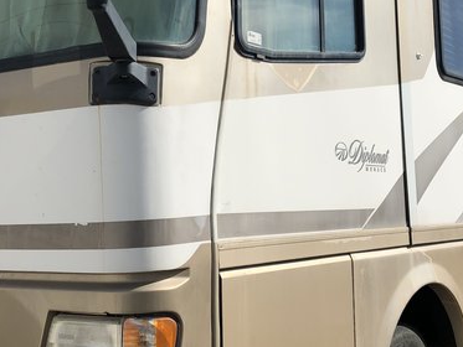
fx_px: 803
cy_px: 149
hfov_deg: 32.2
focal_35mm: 60
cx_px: 216
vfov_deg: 24.4
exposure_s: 1/4367
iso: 25
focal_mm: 4
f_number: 1.8
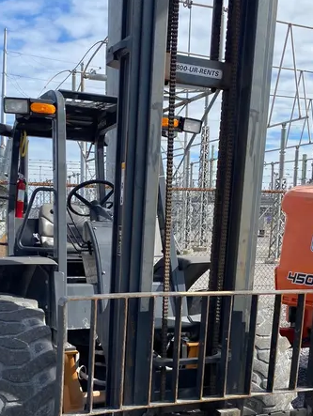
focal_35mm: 43
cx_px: 103
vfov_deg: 43.1
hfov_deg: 33.3
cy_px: 282
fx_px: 518
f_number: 1.8
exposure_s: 1/2315
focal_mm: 4.25
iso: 32
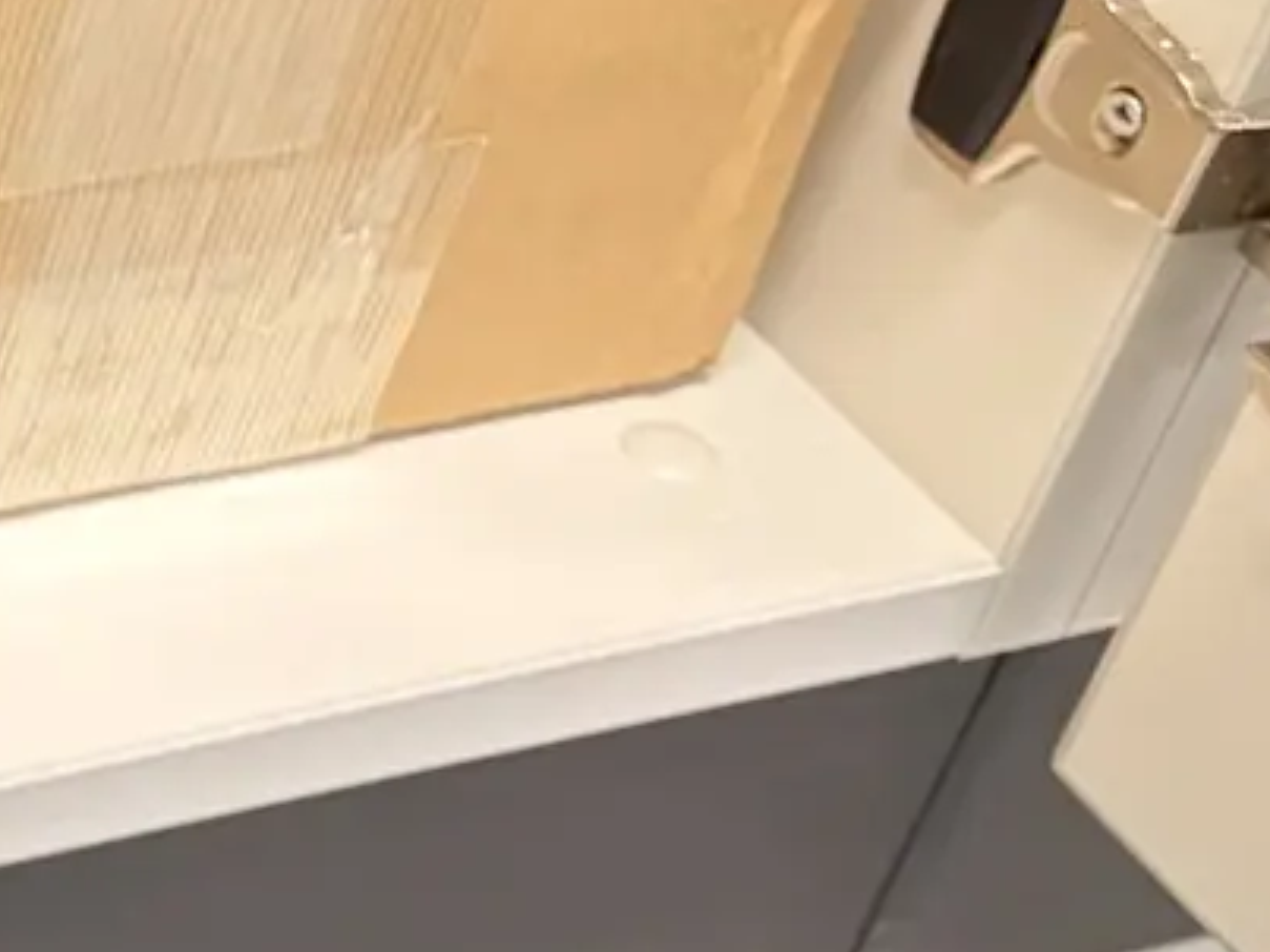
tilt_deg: -36.2
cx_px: -1654
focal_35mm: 124
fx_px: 4548
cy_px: -16
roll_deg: +0.3
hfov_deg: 12.8
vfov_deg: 11.8
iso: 250
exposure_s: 1/50
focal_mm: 5.96
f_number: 1.6
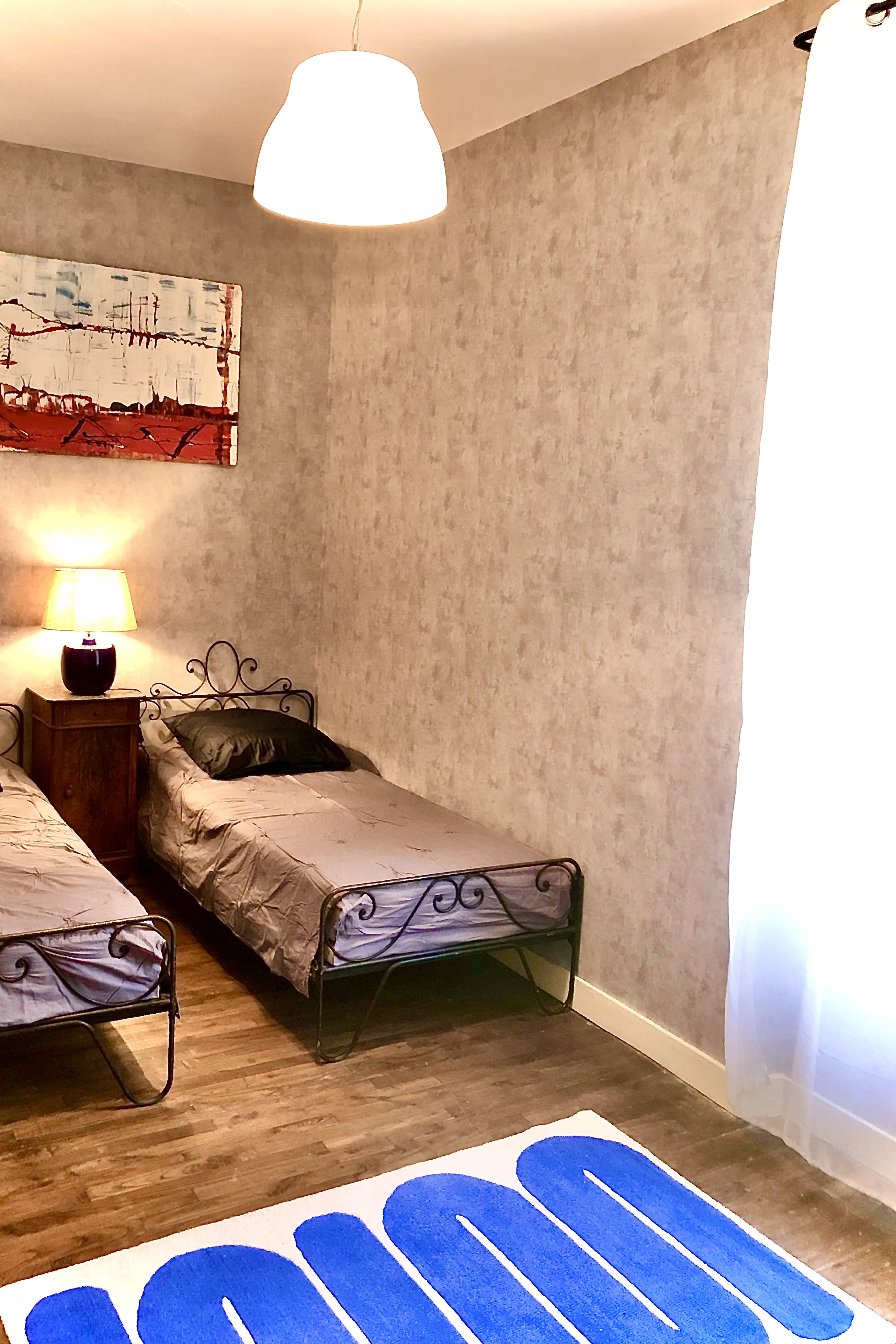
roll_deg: -4.0
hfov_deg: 43.5
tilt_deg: -7.7
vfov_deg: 61.9
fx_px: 1120
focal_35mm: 30
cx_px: 387
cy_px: 652
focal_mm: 4
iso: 80
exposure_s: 1/17
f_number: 1.8
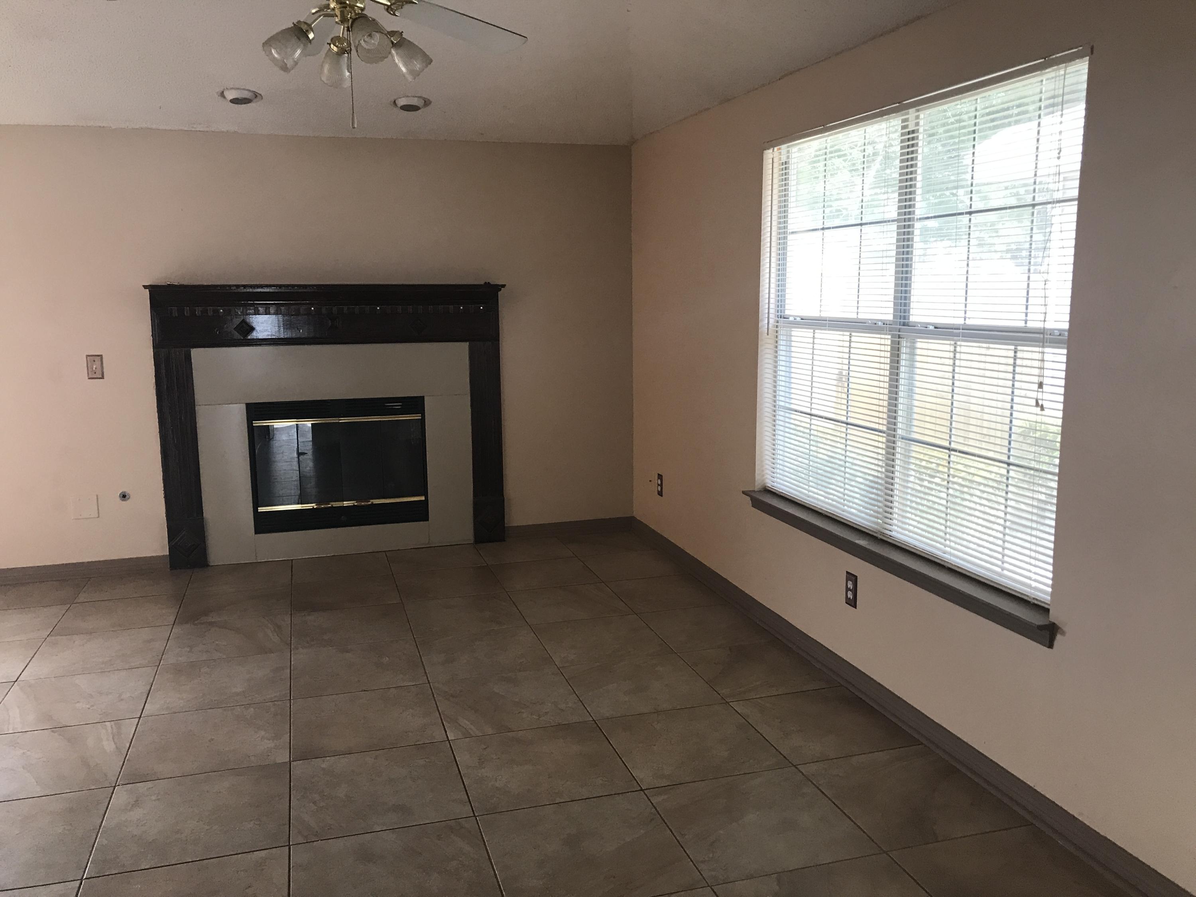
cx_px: 598
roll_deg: +0.3
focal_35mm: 28
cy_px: 448
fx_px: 967
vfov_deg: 49.7
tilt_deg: -10.3
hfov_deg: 63.4
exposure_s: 1/24
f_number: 1.8
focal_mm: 3.99
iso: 40
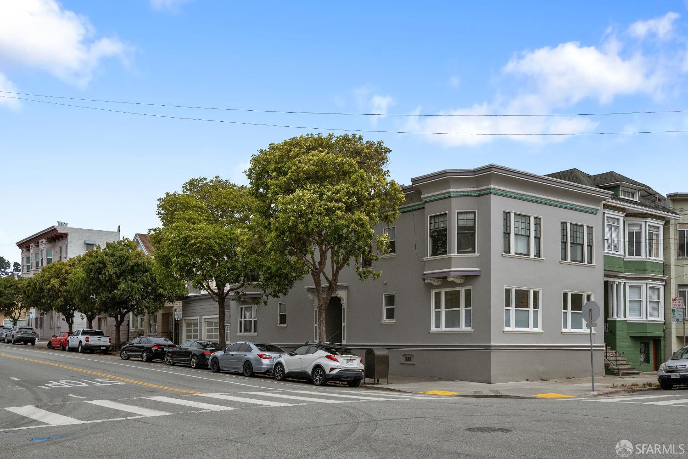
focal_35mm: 36
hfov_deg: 53.1
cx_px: 344
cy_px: 230
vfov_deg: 36.9
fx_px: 688
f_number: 6.3
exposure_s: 1/3200
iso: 400
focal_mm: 24
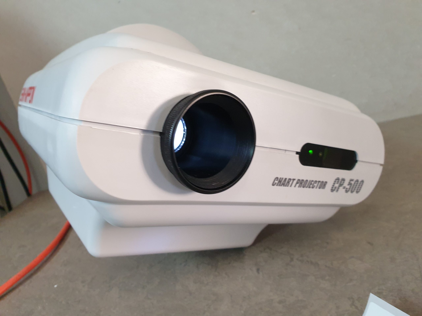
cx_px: 211
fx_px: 317
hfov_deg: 67.3
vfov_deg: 53.1
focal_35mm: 26
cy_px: 158
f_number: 2.4
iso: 250
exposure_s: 1/50
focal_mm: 4.3
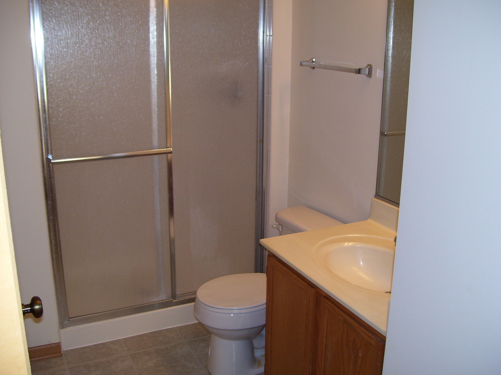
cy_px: 188
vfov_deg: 38.7
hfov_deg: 50.1
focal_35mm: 37
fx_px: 536
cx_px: 250
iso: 80
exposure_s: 1/60
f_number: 2.7
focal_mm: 6
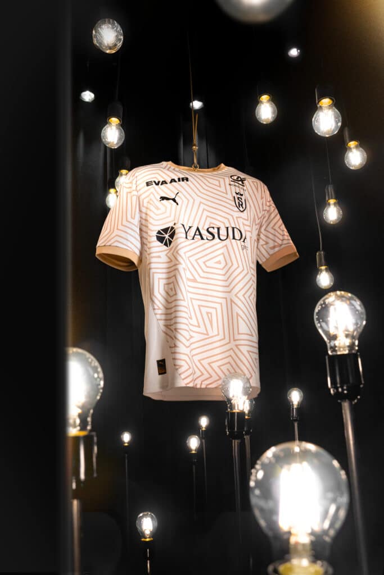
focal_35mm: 24
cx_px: 192
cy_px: 288
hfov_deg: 53.1
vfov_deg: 73.7
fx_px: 384
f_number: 7.1
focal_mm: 24
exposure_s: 1/200
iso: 800
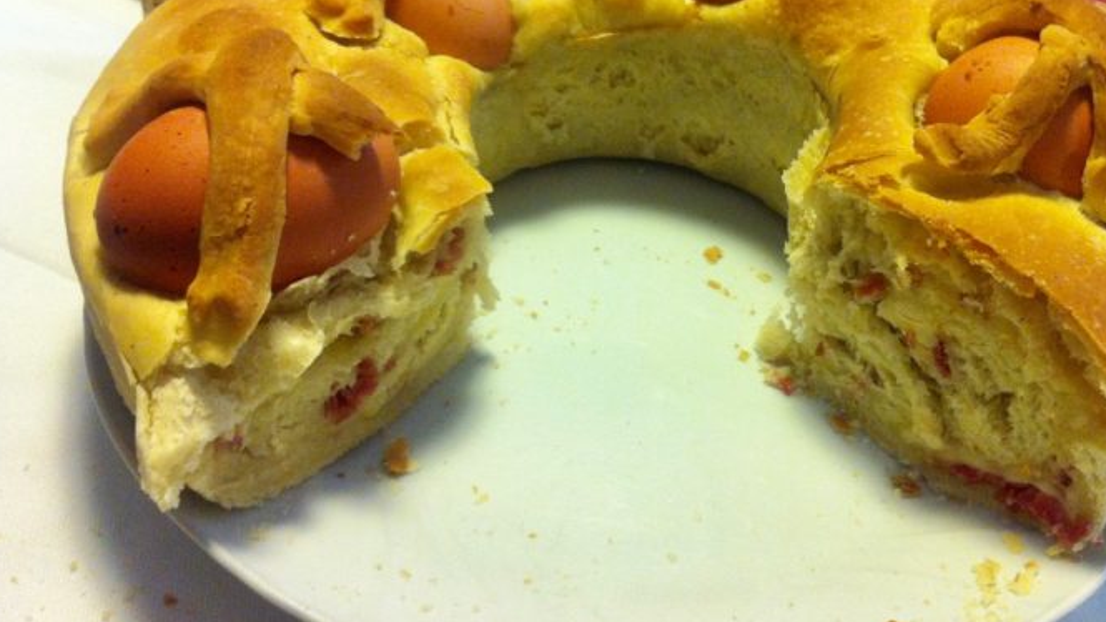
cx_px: 633
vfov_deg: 25.9
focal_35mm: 46
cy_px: 230
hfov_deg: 44.5
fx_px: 1349
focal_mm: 3.85
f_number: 2.8
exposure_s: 1/15
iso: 160
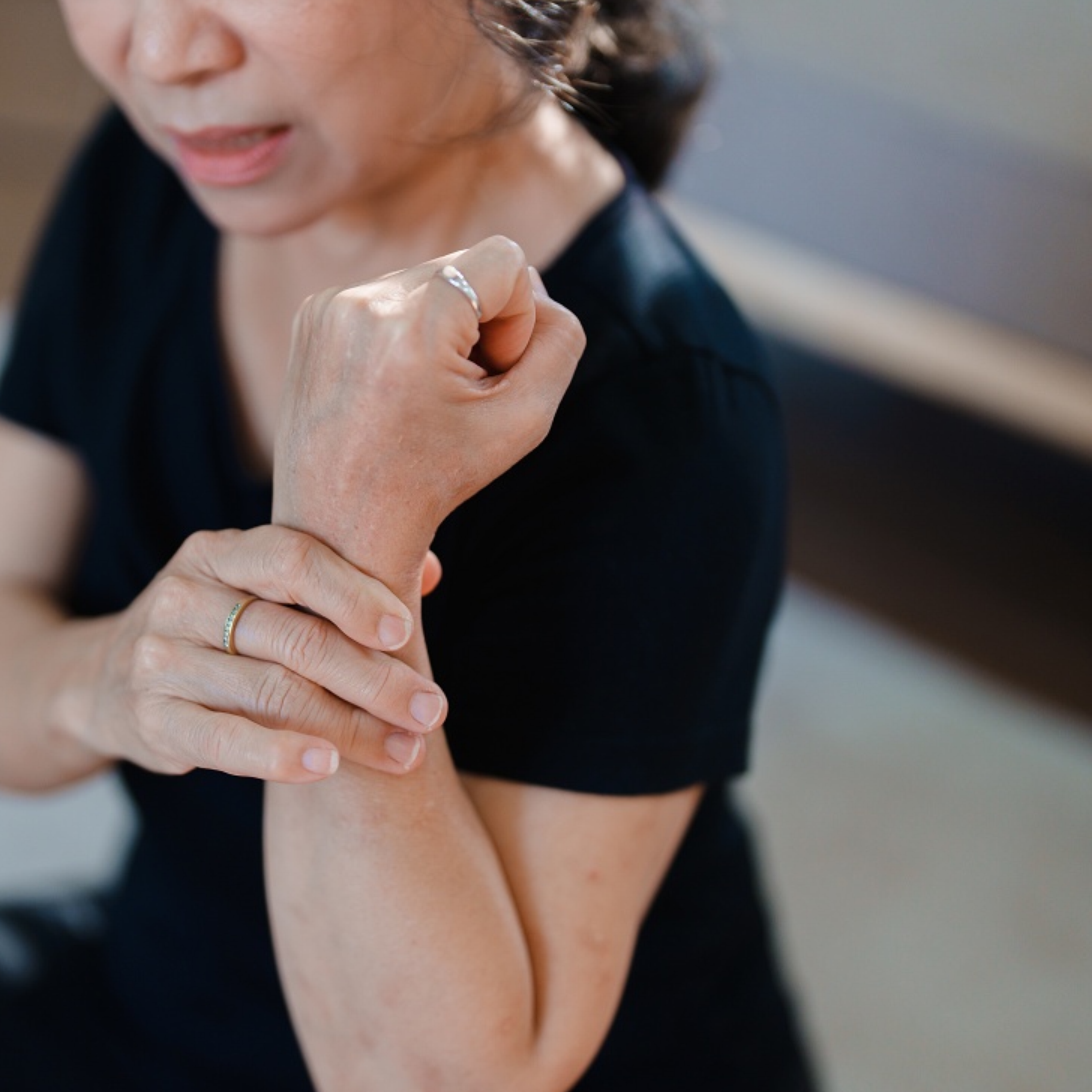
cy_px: 550
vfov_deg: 24.7
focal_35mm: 70
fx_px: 2498
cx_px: 386
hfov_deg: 24.6
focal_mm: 50
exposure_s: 1/640
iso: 250
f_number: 1.2
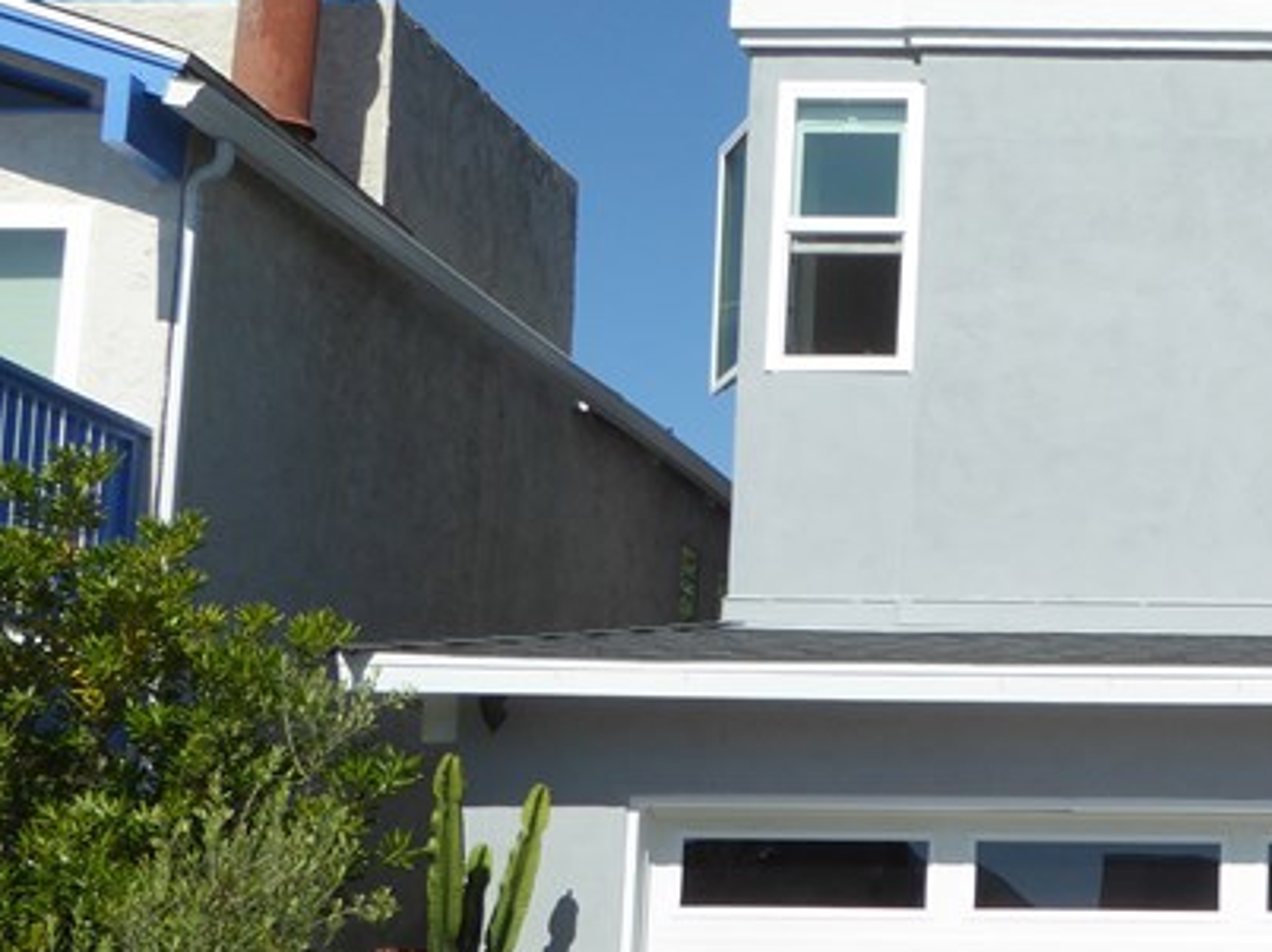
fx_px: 2901
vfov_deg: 18.6
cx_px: 1414
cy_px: 519
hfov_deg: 23.2
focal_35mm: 79
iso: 100
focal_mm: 5.4
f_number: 4.5
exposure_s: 1/800
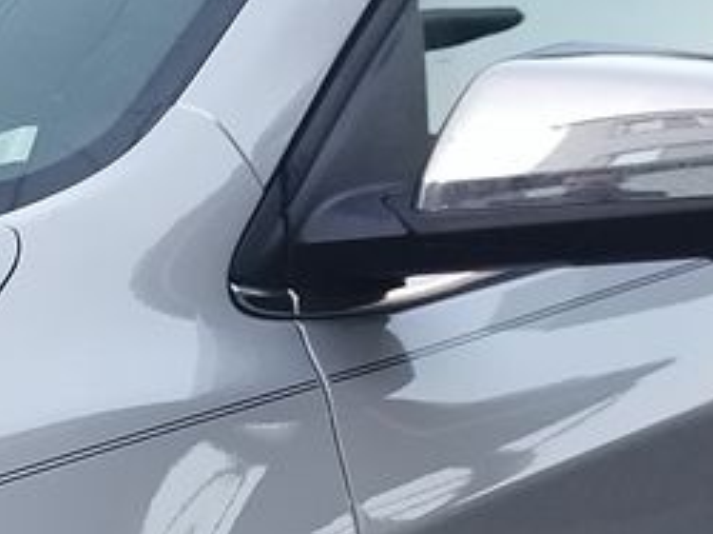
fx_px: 2572
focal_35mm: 125
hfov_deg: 14.1
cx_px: -556
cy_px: 845
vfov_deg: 11.3
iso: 166
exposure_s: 1/100
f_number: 1.9
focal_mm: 6.24
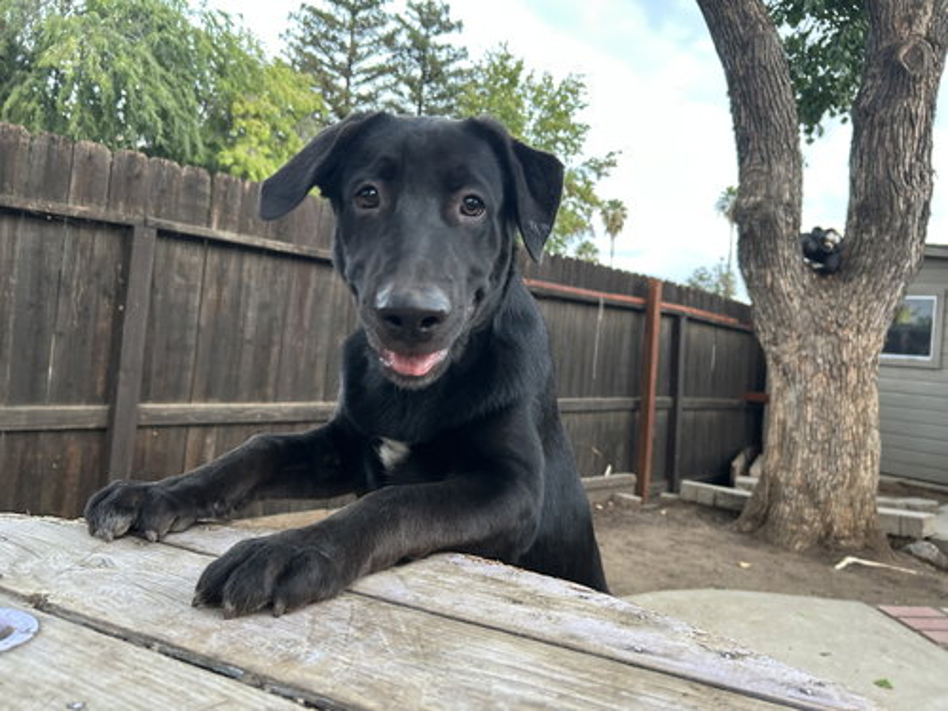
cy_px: 356
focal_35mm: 26
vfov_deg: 53.1
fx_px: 712
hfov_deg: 67.3
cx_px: 474
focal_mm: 5.7
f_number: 1.5
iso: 160
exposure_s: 1/60
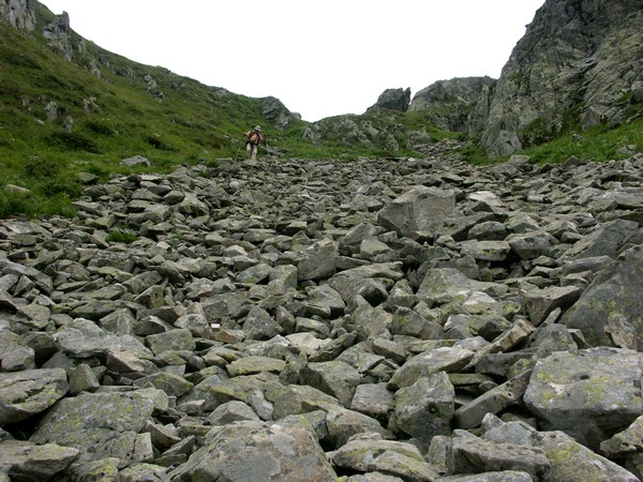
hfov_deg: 55.4
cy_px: 241
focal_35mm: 33
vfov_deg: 42.9
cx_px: 322
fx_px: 613
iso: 64
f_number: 6.3
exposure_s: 1/200
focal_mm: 8.45
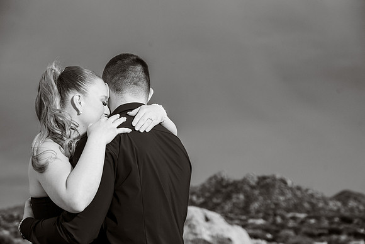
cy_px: 122
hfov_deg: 23.9
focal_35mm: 85
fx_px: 862
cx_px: 182
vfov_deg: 16.1
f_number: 5.6
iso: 250
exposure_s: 1/250
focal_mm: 85
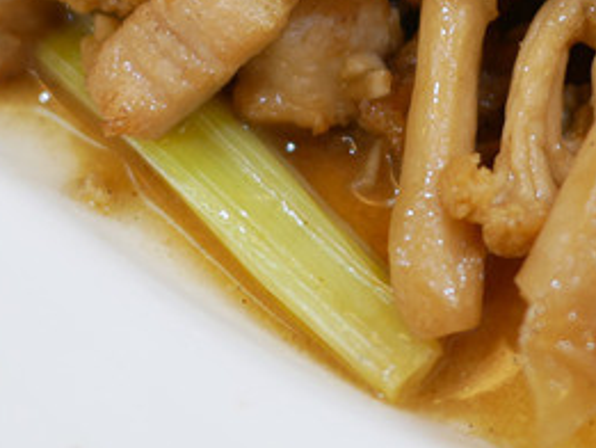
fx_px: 1981
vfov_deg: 12.5
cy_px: -146
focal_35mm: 115
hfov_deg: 17.0
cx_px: 450
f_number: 1.7
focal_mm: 15
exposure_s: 1/60
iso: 320
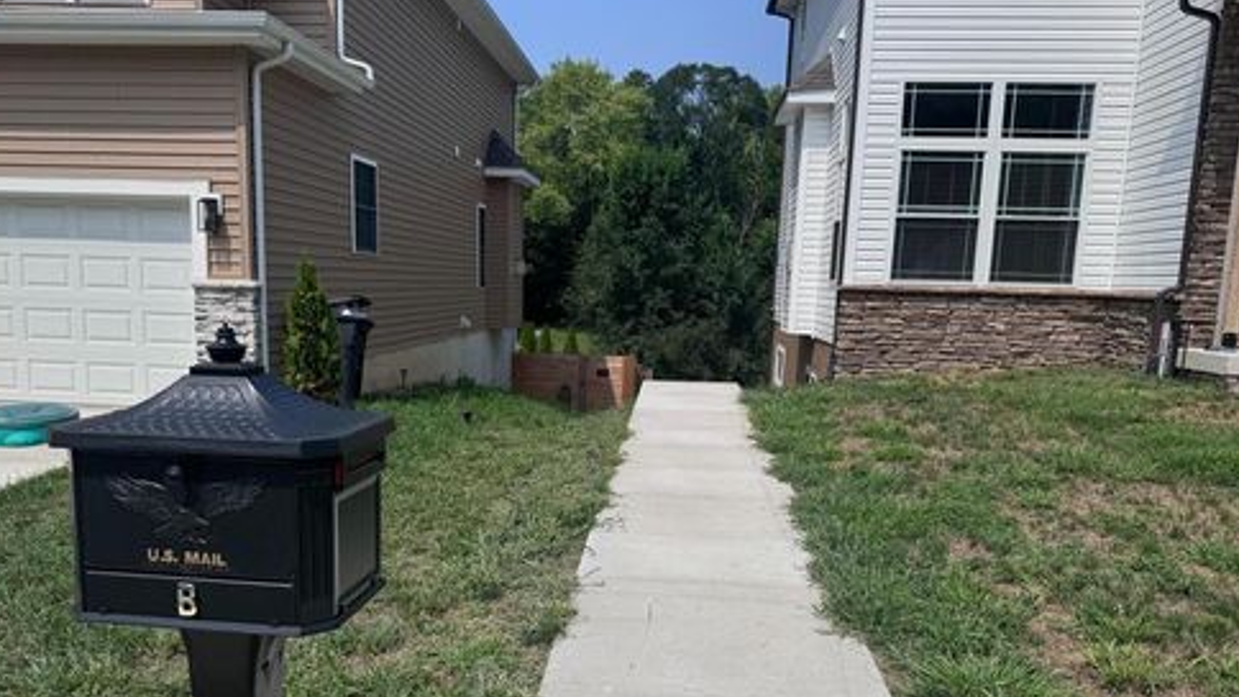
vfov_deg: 42.5
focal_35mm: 27
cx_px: 607
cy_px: 439
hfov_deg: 69.9
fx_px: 887
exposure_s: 1/9009
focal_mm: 6.76
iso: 80
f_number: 1.78
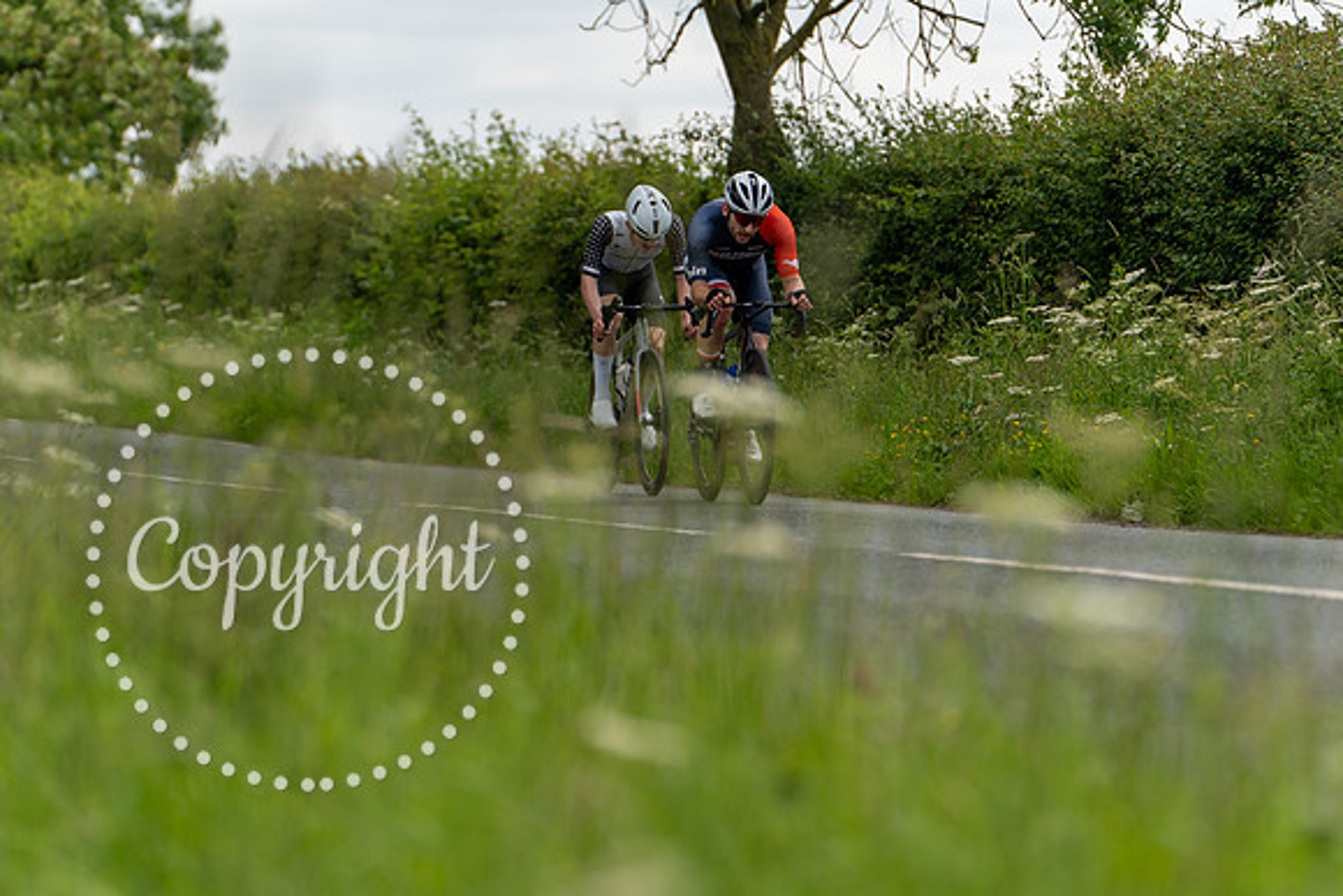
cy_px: 295
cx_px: 706
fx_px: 7460
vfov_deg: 6.9
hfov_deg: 10.3
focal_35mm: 200
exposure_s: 1/1000
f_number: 3.2
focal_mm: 149
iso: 160
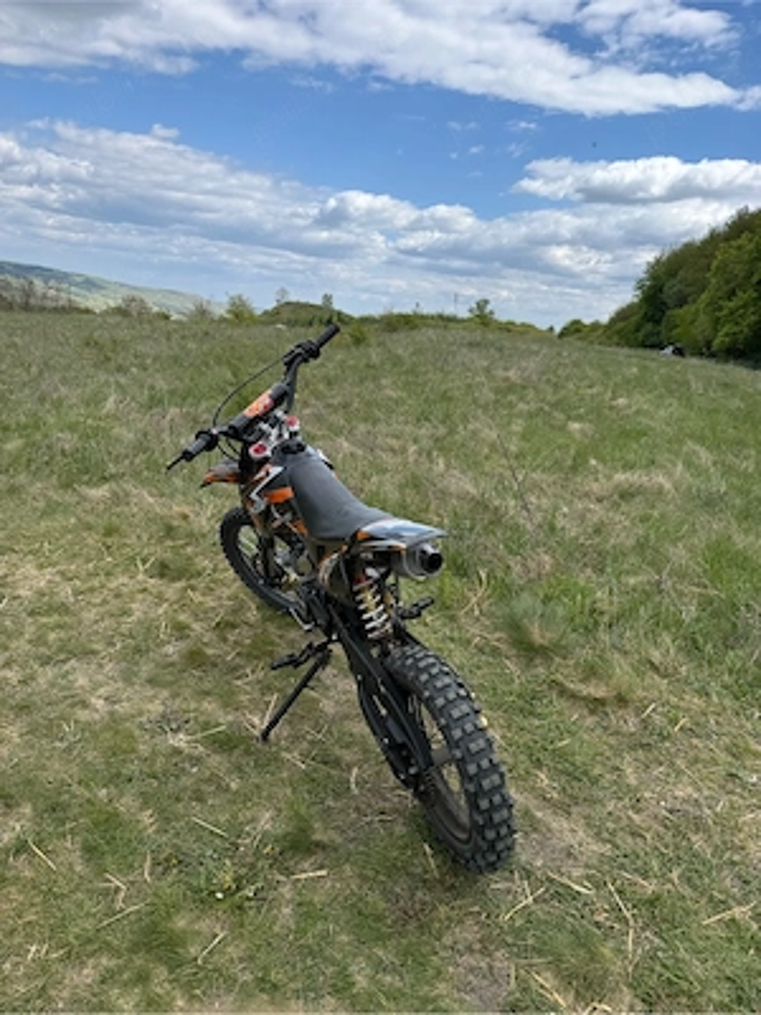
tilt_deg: -13.1
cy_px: 508
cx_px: 380
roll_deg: -9.8
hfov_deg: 56.8
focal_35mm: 24
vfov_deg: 71.6
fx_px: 703
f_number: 1.78
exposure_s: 1/3425
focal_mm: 6.76
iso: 80
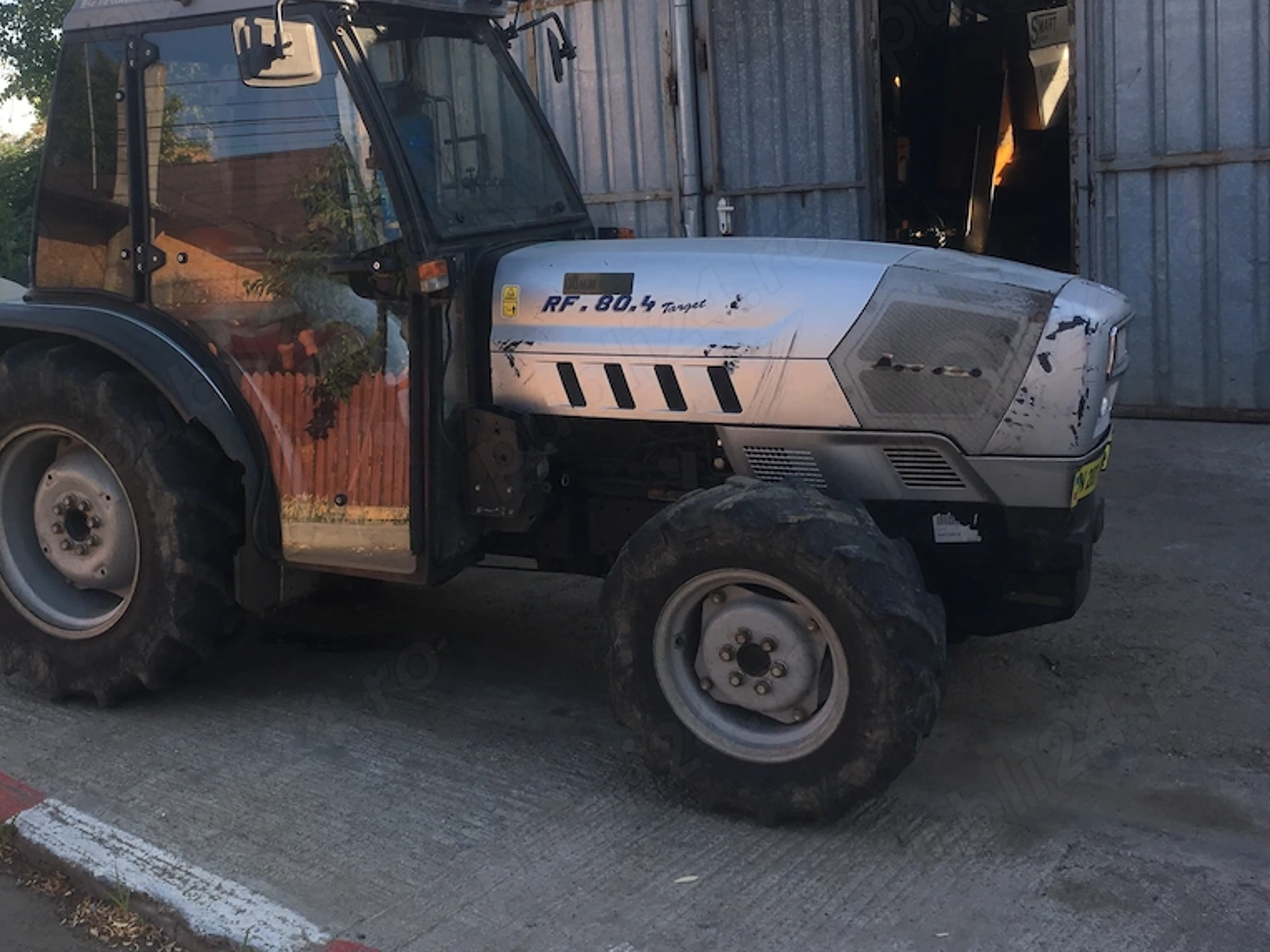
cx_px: 456
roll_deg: +5.1
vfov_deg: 37.6
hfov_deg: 48.4
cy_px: 378
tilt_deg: -9.8
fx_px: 1394
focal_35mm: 38
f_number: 2.2
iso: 25
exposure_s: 1/416
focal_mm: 4.15
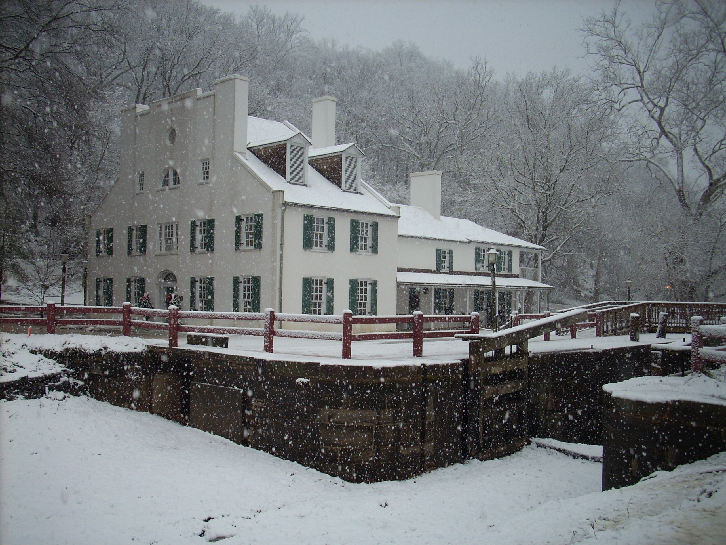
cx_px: 363
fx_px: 776
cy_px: 272
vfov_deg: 38.7
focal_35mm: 37
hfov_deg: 50.1
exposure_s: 1/185
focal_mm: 6.2
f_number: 2.8
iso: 64
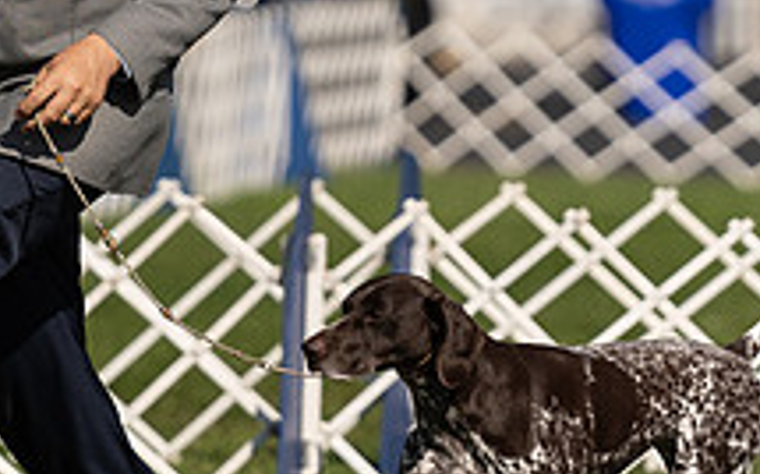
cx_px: 334
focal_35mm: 640
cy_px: 85
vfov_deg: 2.0
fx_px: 13246
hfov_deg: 3.3
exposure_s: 1/2500
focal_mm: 200
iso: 100
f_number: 3.2
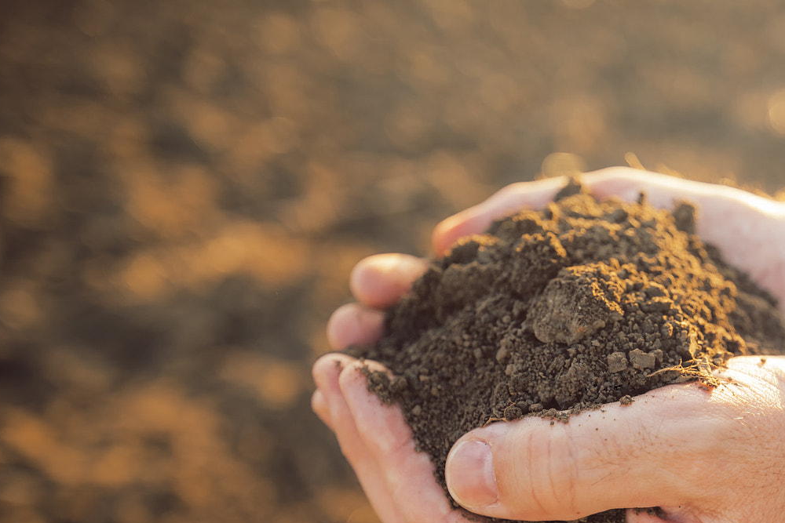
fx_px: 1047
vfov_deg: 27.8
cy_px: 369
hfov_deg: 39.6
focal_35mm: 48
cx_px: 616
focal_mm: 30
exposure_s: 1/250
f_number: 3.2
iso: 160
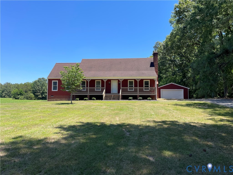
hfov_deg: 67.3
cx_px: 116
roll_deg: -0.2
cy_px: 88
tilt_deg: +5.5
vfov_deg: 53.1
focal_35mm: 26
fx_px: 175
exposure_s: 1/1916
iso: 32
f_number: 1.6
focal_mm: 4.2
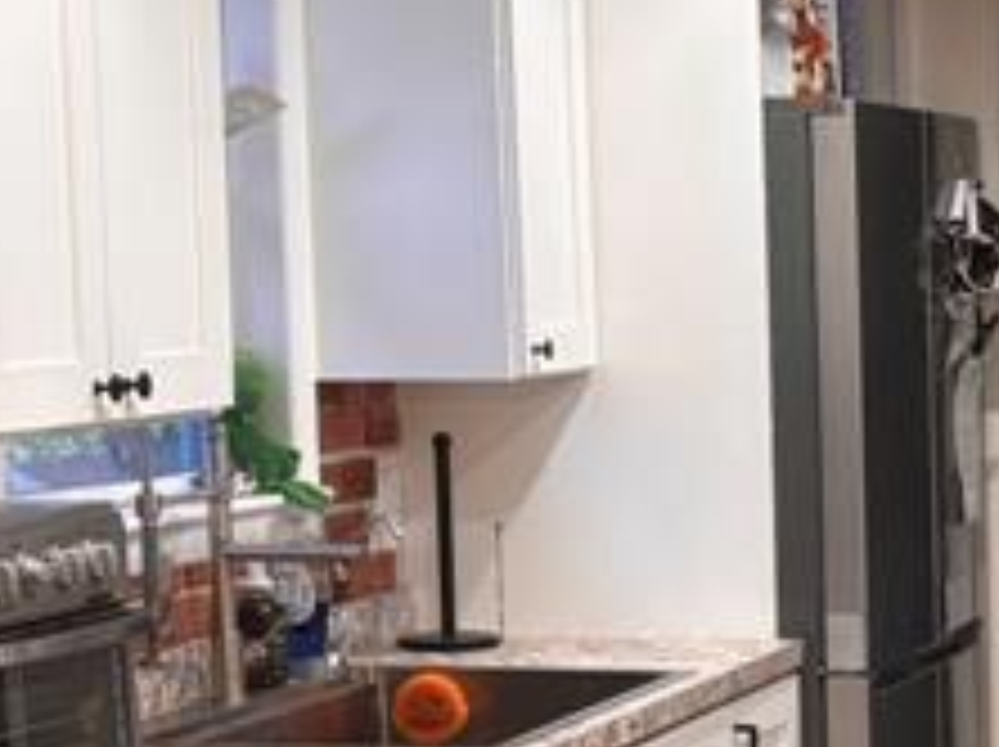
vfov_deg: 12.2
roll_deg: -0.3
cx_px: 1404
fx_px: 3459
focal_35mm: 120
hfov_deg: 15.4
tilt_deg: -7.9
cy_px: 684
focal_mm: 5.96
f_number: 1.6
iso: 125
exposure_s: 1/60
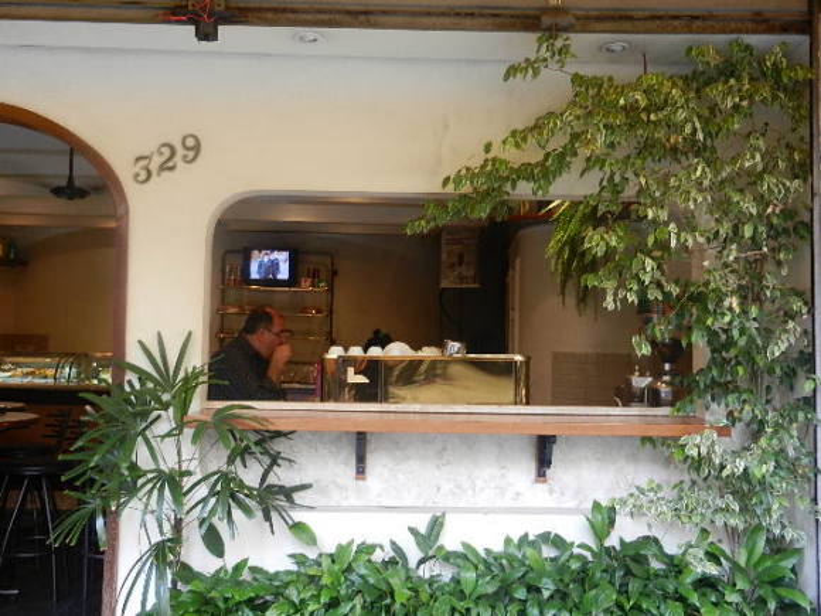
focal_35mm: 33
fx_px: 783
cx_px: 410
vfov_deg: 42.9
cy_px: 308
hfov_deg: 55.4
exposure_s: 1/30
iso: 220
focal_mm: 5.9
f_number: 3.8
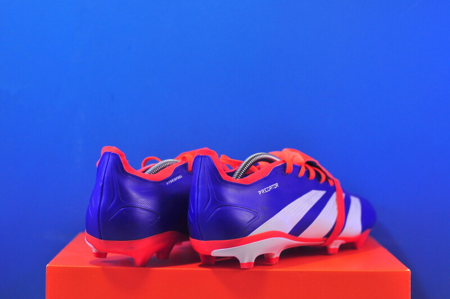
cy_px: 150
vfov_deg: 18.1
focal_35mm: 75
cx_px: 225
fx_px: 936
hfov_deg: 27.0
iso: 250
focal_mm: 50
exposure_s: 1/320
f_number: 2.5
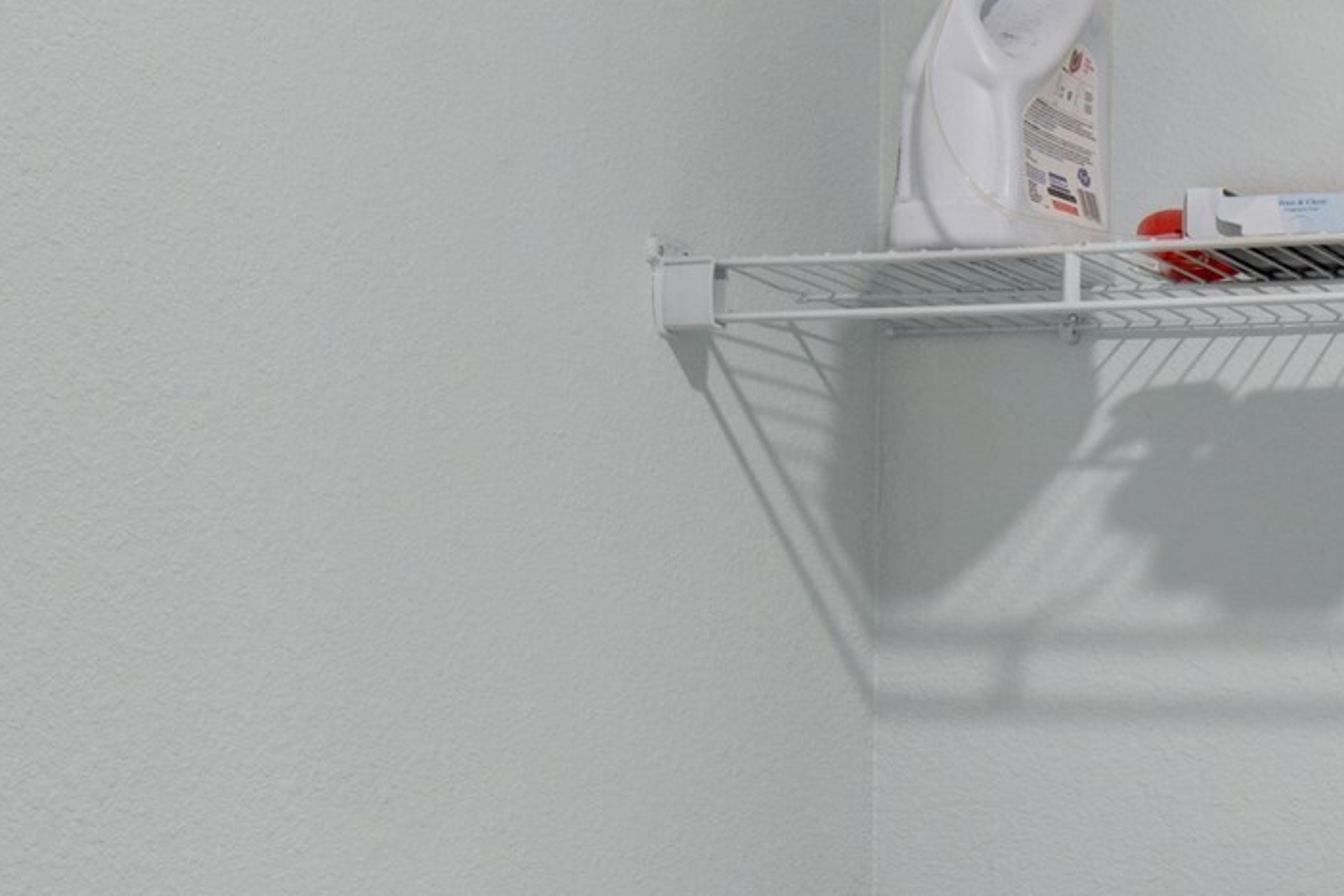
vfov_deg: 16.1
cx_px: 1734
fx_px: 3099
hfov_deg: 22.1
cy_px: 904
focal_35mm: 83
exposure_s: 1/3
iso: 200
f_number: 11
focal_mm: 19
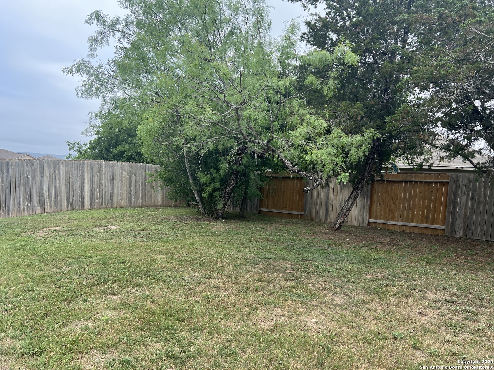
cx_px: 247
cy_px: 185
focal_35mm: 26
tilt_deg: -3.9
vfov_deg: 53.1
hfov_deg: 67.3
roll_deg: -2.1
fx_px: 371
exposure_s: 1/1038
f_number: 1.5
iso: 50
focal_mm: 5.7
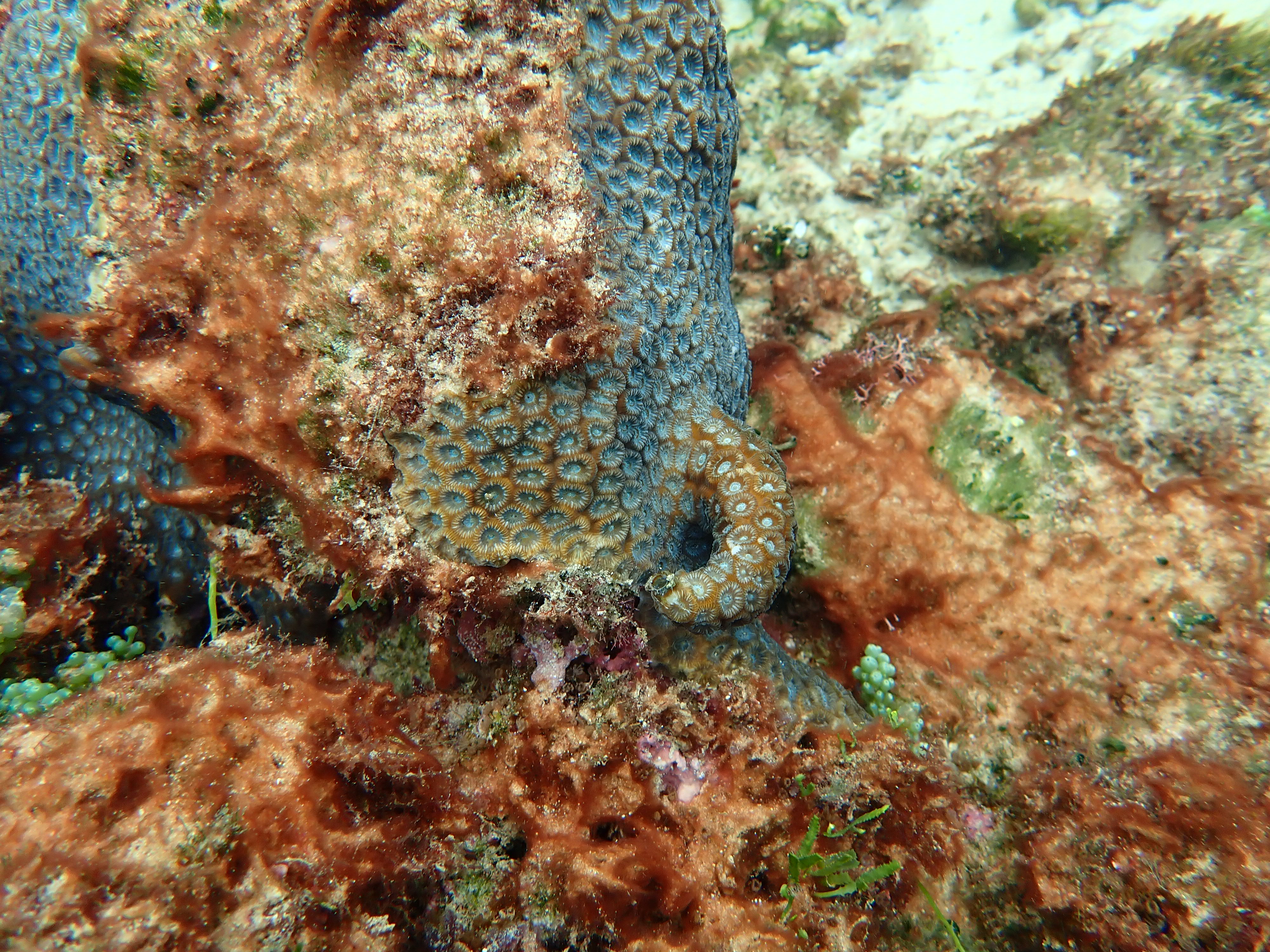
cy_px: 476
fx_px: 917
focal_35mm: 25
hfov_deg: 69.4
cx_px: 635
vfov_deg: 54.9
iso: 100
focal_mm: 4.5
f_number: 2.8
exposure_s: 1/160
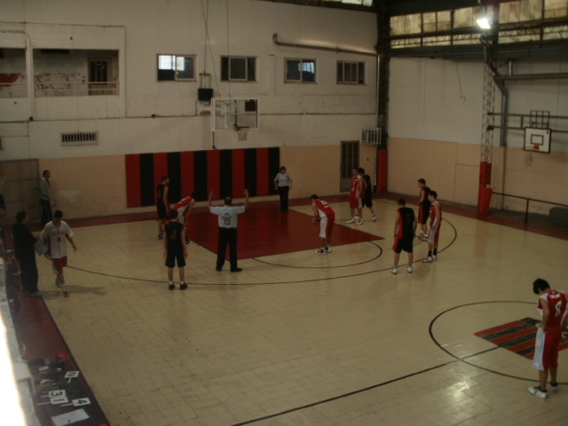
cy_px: 213
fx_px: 591
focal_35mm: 36
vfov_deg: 39.7
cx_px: 284
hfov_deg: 51.4
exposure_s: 1/30
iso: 100
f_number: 3.5
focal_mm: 6.3
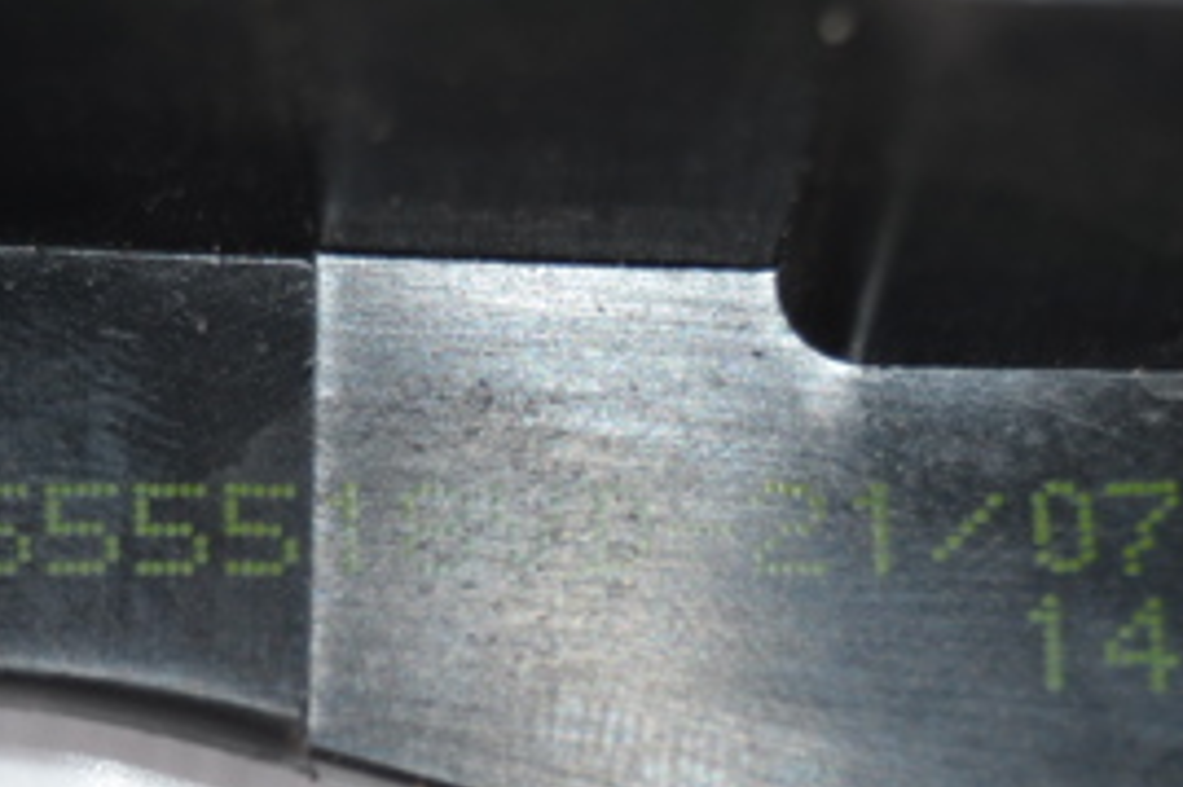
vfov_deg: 7.0
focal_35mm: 196
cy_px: 470
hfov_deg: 10.5
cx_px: 484
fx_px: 6443
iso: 220
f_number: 5.6
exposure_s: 1/60
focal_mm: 55
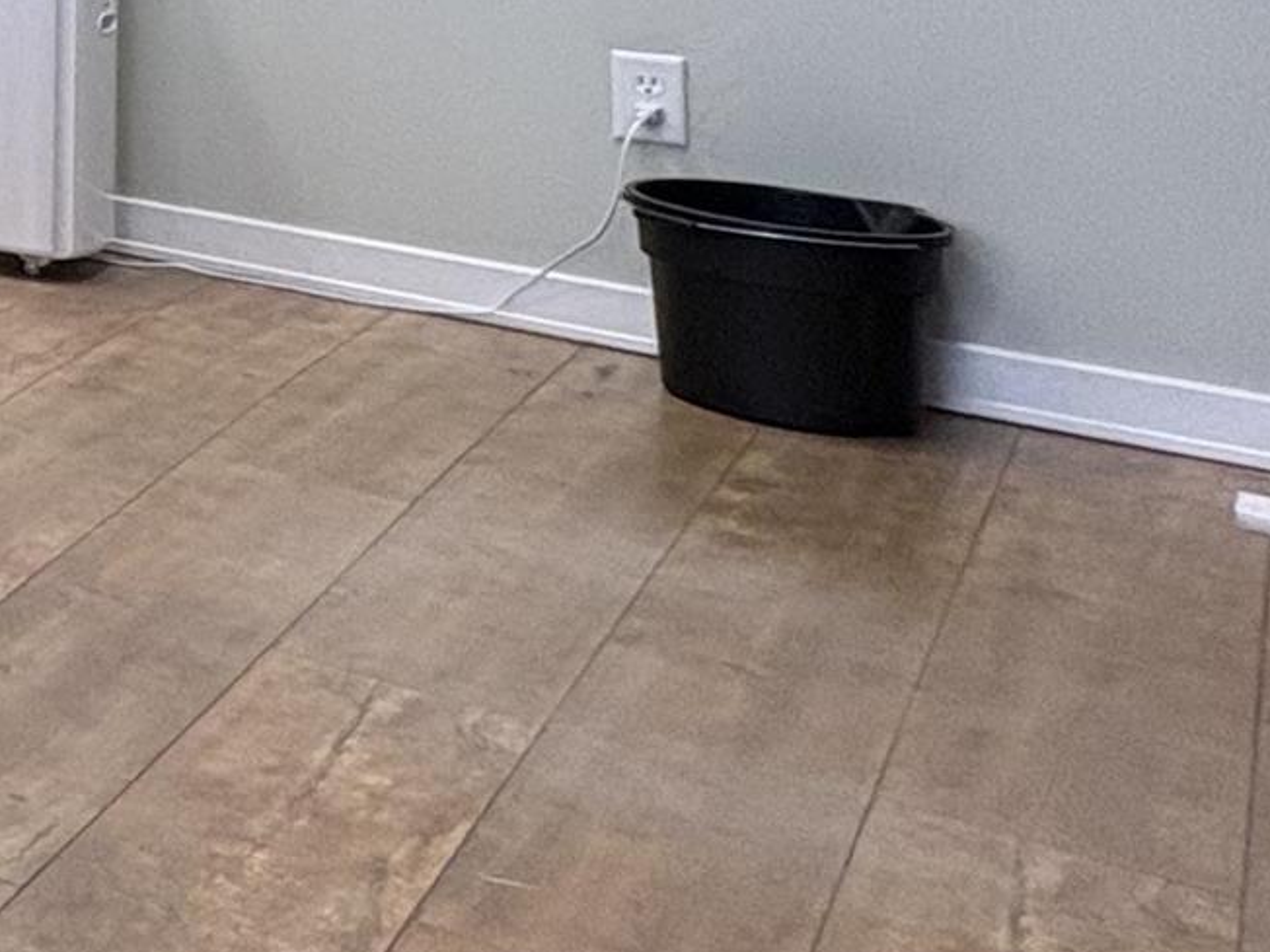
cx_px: -1467
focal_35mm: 66
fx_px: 2421
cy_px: -452
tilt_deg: +1.5
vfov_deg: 19.5
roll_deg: +0.3
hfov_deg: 17.3
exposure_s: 1/120
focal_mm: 2.22
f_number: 2.2
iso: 125
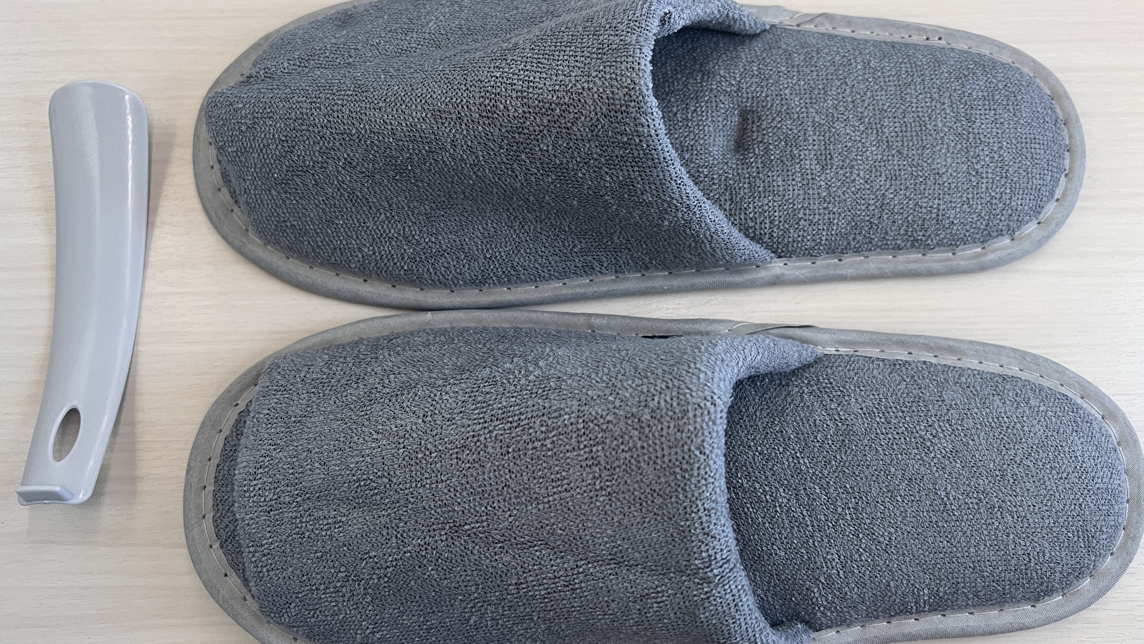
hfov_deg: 66.1
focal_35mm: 29
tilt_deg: -78.7
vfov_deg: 40.2
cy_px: 311
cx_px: 571
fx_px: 880
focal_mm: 5.7
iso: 125
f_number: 1.5
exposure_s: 1/95
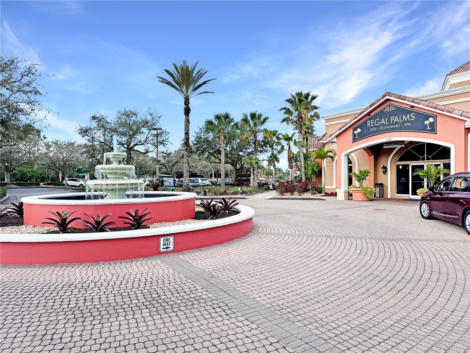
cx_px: 235
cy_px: 176
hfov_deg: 71.6
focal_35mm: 24
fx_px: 326
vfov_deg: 56.8
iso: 80
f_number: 1.78
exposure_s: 1/1637
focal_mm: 6.76
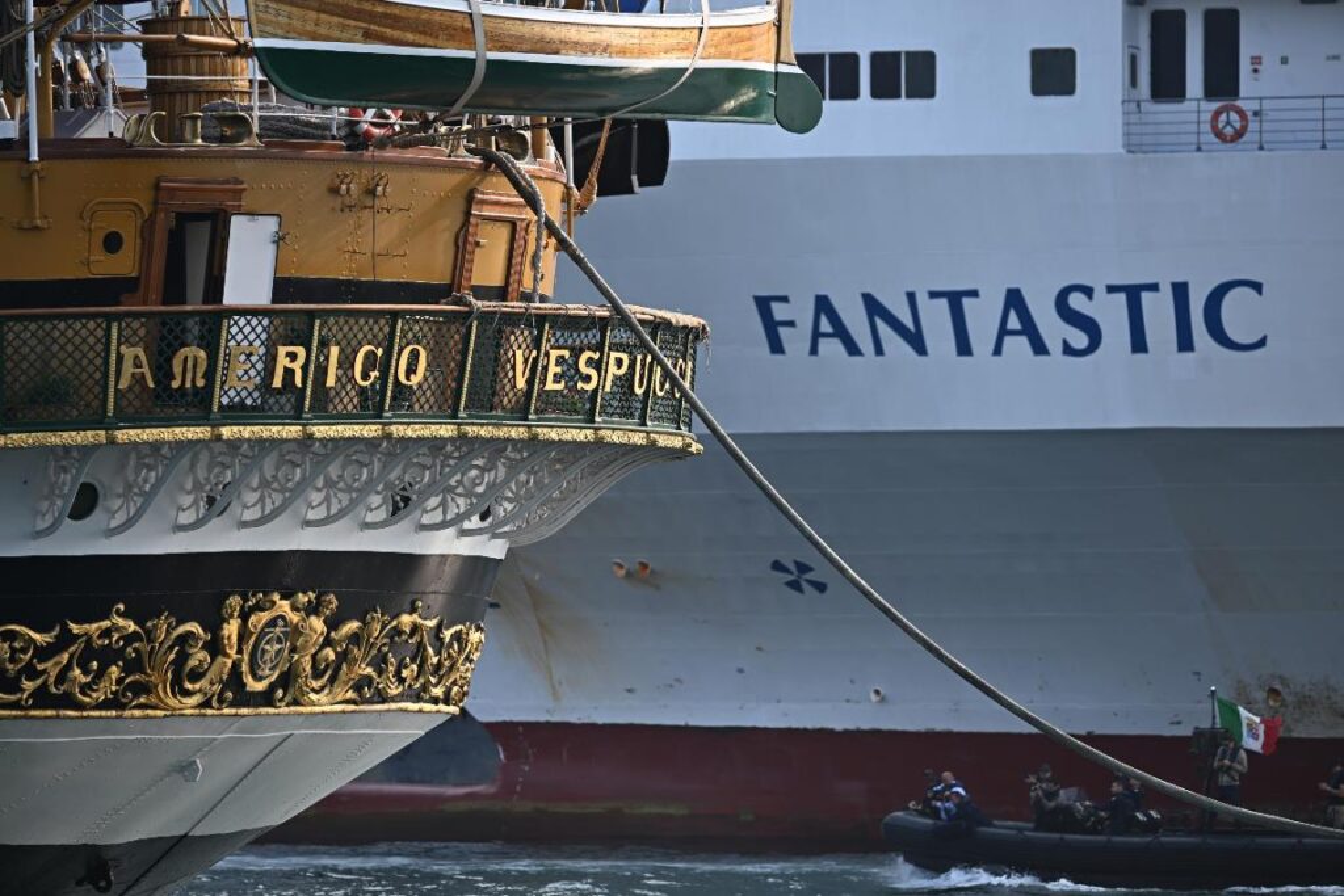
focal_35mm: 260
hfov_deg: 7.9
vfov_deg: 5.3
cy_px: 448
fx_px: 9707
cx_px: 672
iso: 100
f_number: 5.6
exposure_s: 1/320
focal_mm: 260
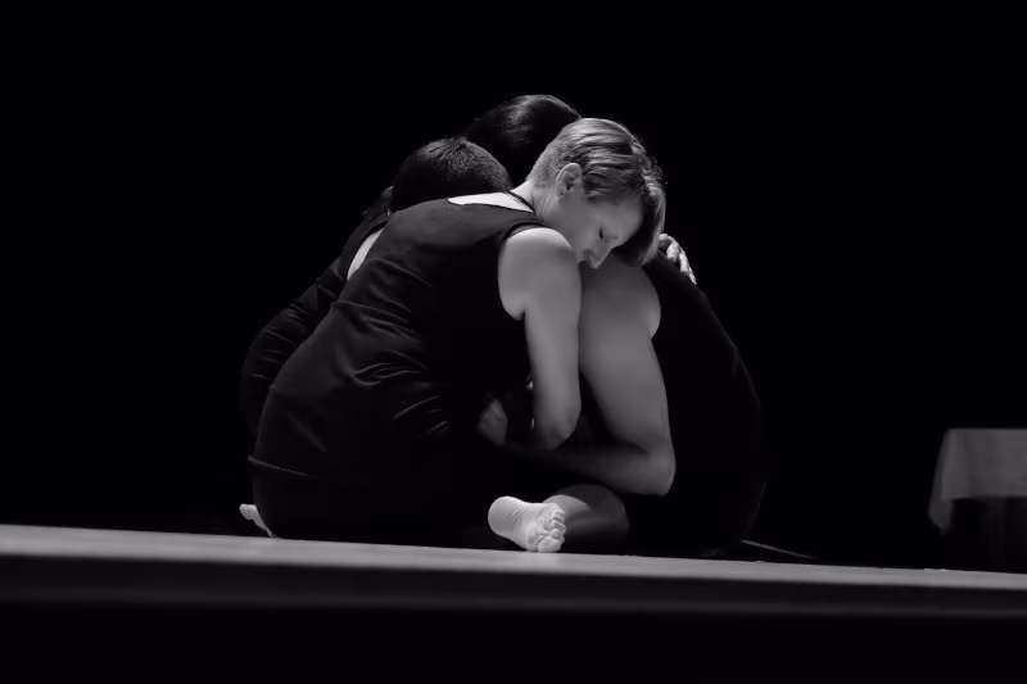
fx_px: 2367
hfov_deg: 24.5
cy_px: 342
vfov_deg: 16.4
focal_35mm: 83
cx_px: 514
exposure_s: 1/125
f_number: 4.5
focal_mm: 55
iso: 6400
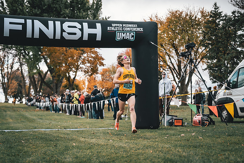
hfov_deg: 35.7
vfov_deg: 24.3
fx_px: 378
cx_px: 123
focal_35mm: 56
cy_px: 88
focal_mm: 50
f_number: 2
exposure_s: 1/3200
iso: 200
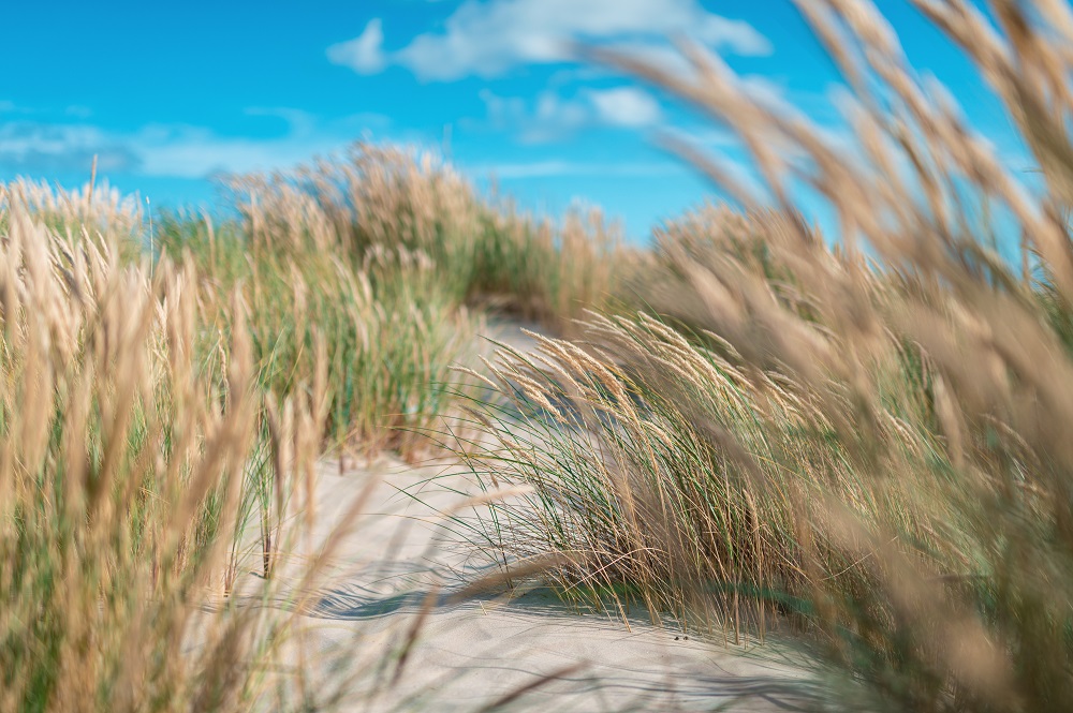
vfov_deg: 26.9
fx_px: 1489
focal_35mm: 50
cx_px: 536
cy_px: 356
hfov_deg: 39.6
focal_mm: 50
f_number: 1.6
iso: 50
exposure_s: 1/4000
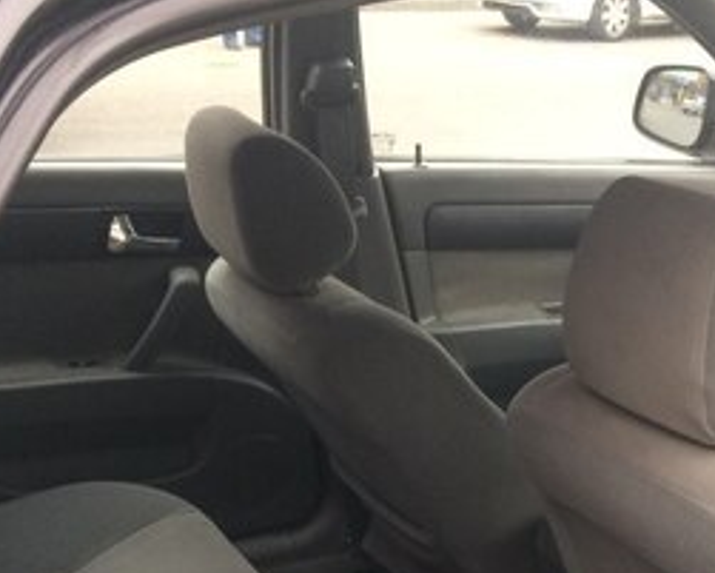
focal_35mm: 56
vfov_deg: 25.2
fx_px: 1185
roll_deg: -3.3
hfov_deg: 33.1
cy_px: 636
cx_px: 507
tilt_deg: -31.8
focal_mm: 4.15
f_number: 2.2
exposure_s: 1/33
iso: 40
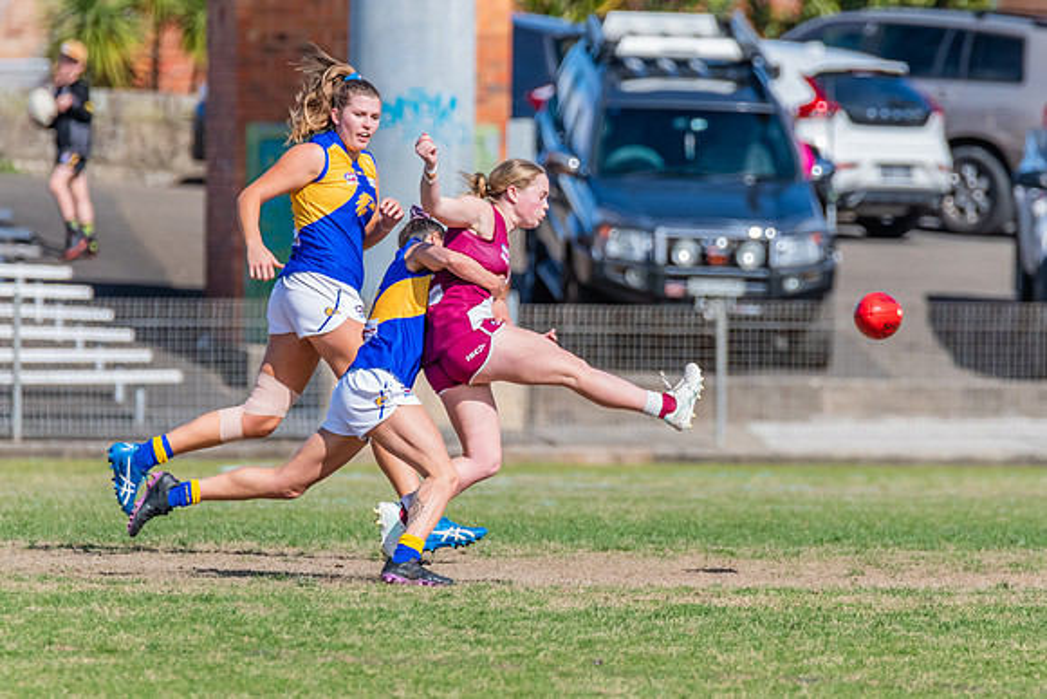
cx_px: 611
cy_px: 296
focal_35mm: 789
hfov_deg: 2.6
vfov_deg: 1.7
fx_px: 22941
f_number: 9
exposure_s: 1/1600
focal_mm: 550
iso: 800
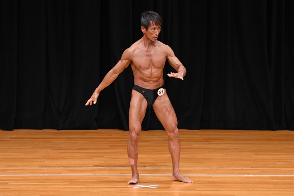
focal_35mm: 300
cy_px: 98
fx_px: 2449
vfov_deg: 4.6
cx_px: 147
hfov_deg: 6.9
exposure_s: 1/400
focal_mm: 200
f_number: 5.6
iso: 3200
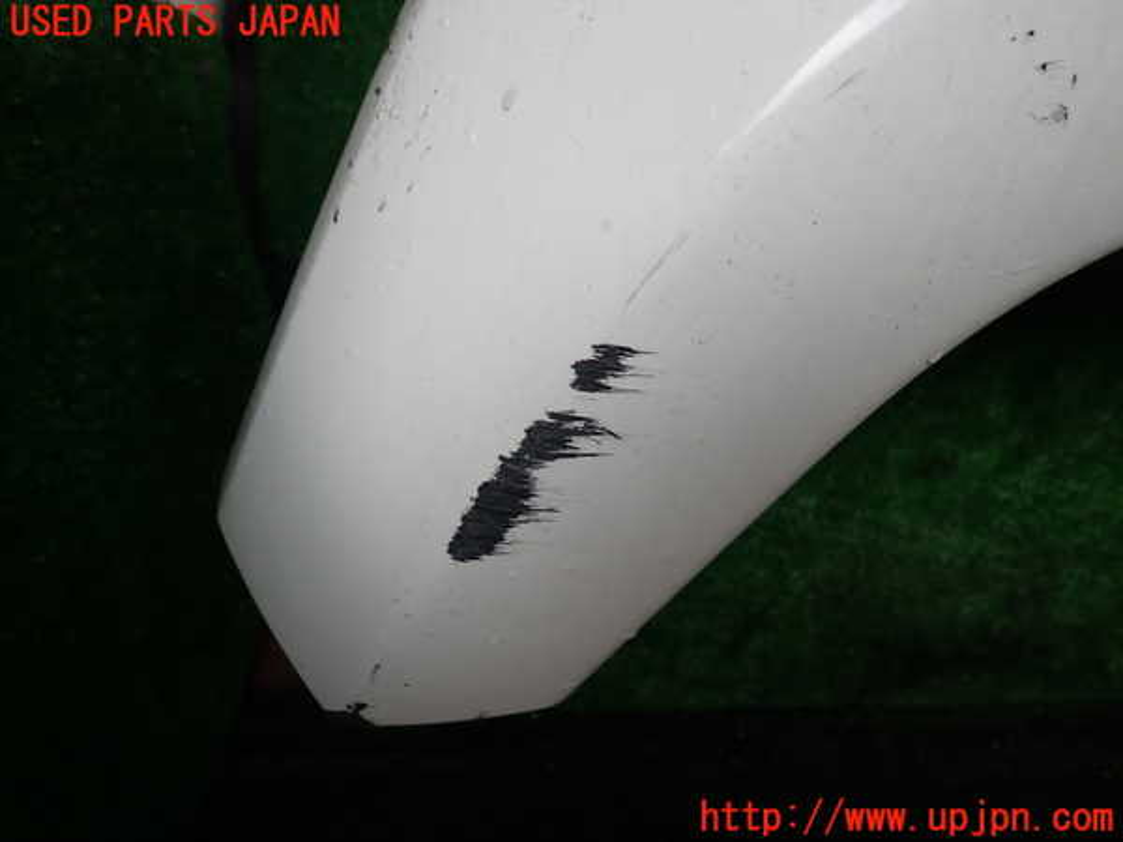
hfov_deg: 69.4
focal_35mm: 25
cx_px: 562
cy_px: 421
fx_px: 811
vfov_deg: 54.9
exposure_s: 1/100
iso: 100
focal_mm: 4.5
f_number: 2
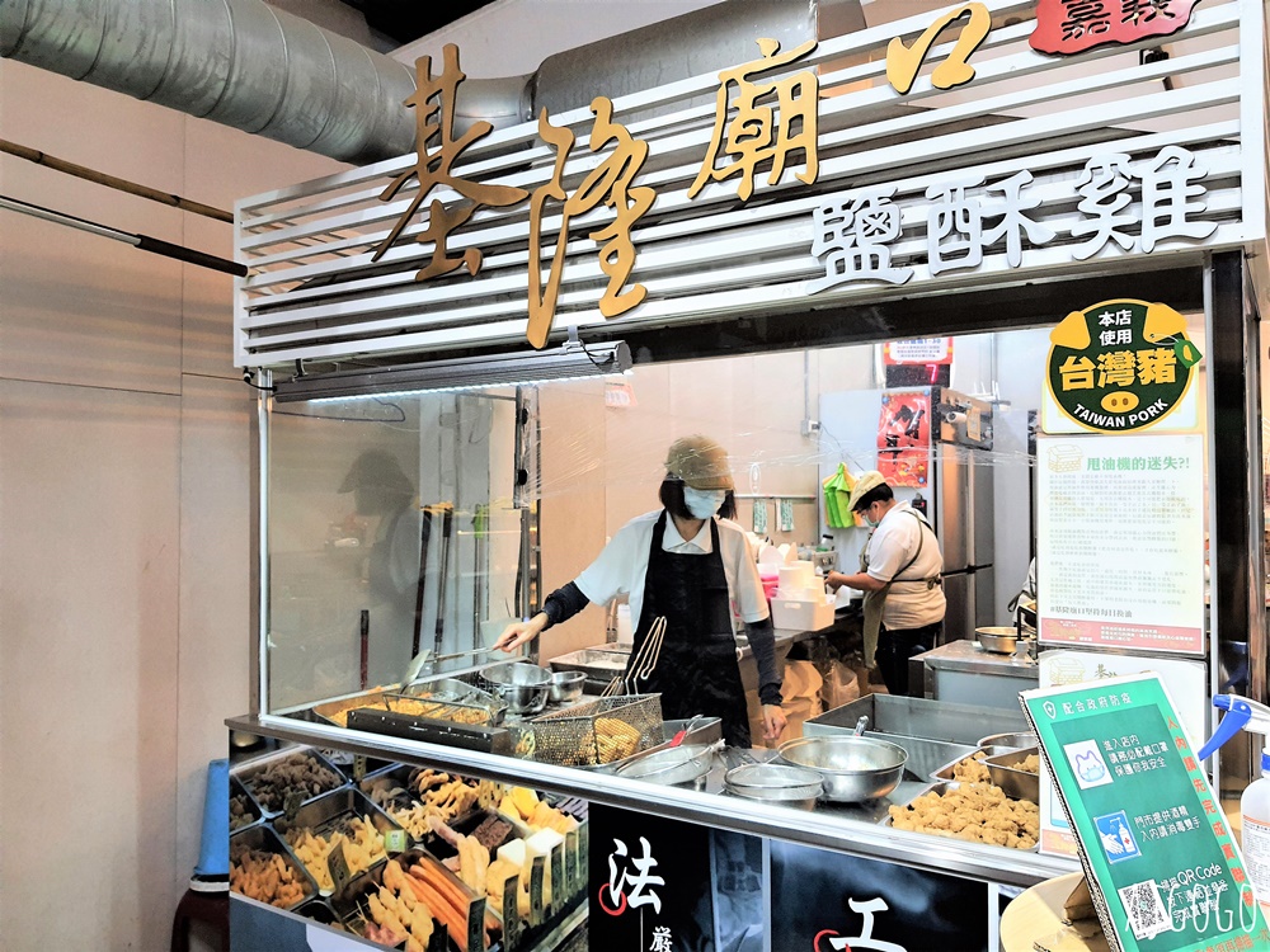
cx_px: 635
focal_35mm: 26
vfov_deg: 53.1
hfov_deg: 67.3
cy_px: 476
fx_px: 954
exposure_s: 1/120
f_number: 1.7
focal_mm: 4.32
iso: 200
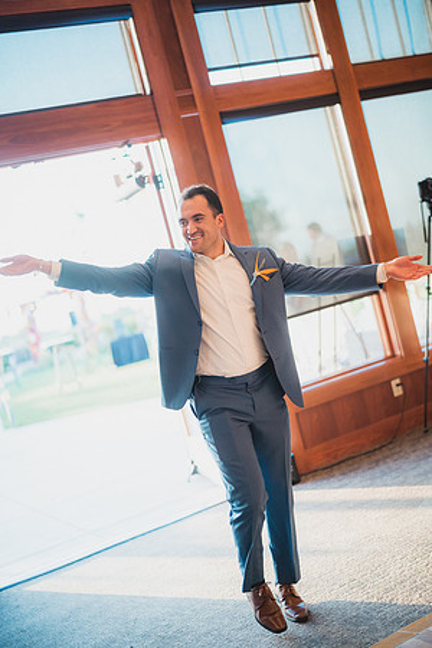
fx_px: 900
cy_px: 324
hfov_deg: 27.0
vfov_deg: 39.6
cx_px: 216
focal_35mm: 50
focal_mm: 50
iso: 1250
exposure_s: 1/1250
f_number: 1.4
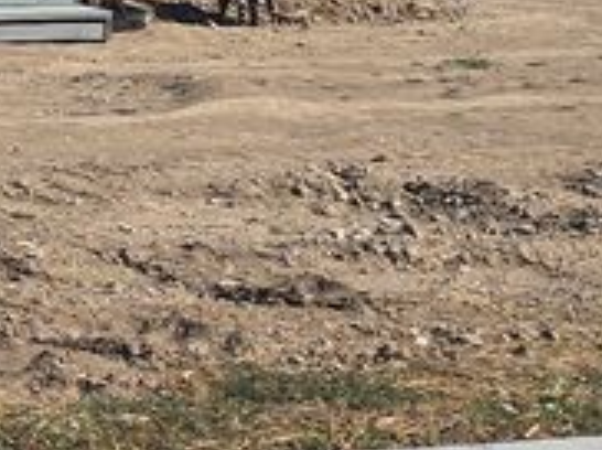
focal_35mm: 177
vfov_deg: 8.3
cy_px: -139
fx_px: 3074
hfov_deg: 9.5
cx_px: -992
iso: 12
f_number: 1.7
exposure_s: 1/1005
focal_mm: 6.3
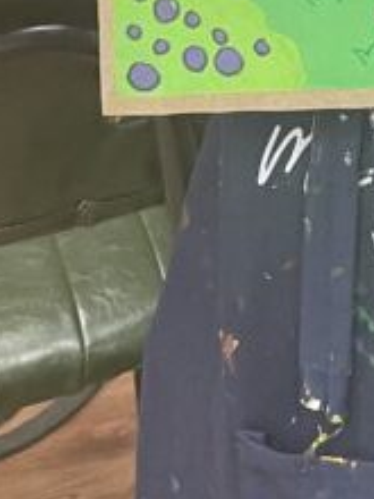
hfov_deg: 11.9
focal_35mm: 118
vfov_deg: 14.0
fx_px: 1700
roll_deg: -0.9
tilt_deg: -10.8
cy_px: -501
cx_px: 583
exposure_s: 1/100
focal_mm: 4.2
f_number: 1.6
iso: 125
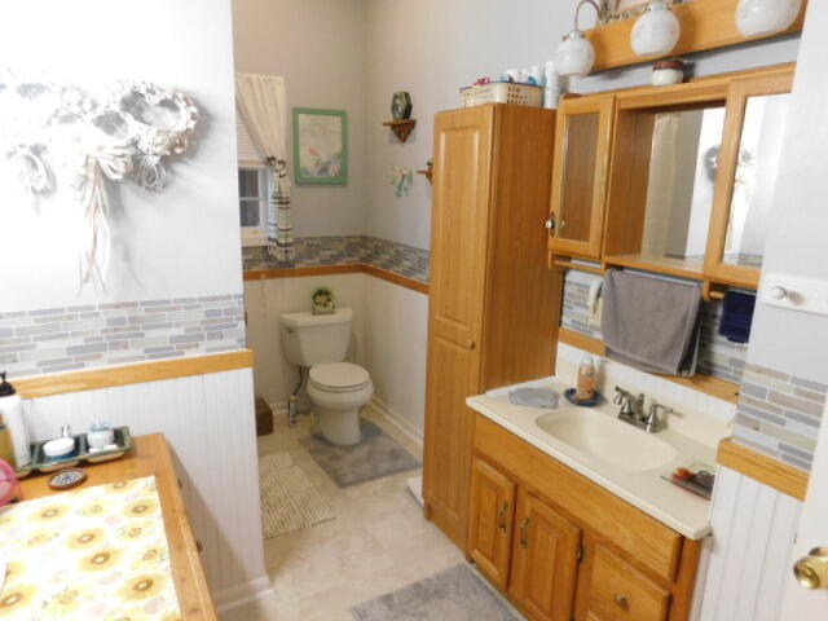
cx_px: 414
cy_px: 310
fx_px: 550
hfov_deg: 73.9
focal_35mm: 23
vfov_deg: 58.9
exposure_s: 1/20
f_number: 3
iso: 400
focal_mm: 4
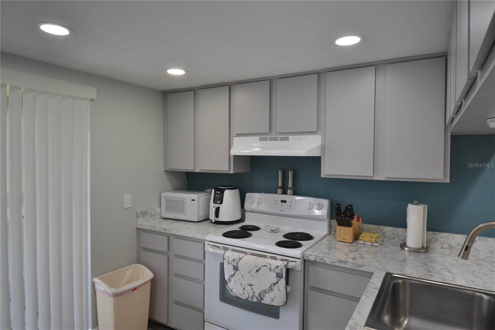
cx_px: 248
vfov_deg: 59.5
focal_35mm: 21
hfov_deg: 81.2
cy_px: 165
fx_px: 289
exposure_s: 1/100
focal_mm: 14
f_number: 4.5
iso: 400
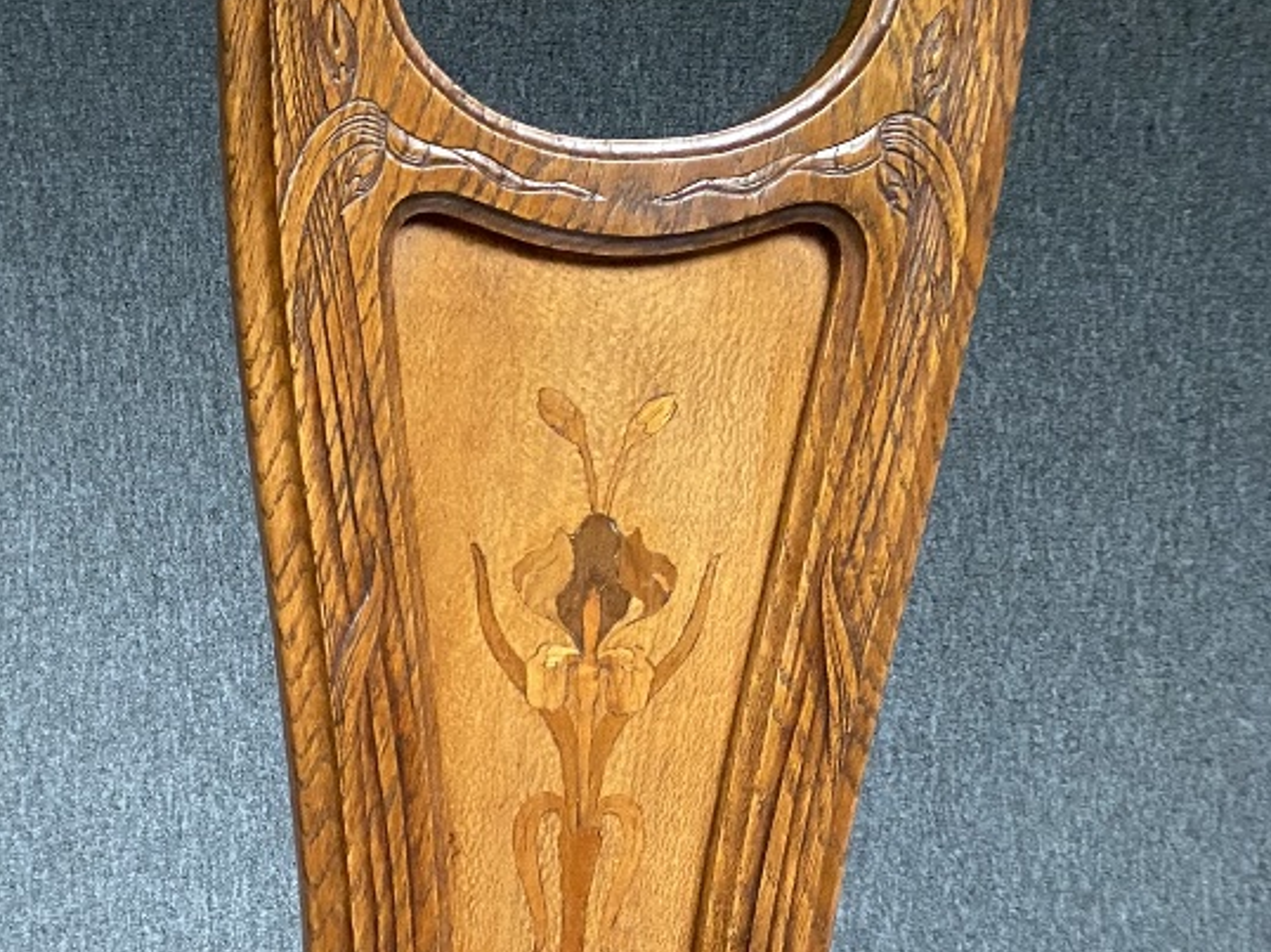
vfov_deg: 25.2
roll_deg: -0.8
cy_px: 465
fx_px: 2129
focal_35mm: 58
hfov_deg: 30.7
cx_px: -24
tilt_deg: -11.9
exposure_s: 1/37
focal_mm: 4.25
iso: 640
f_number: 1.8
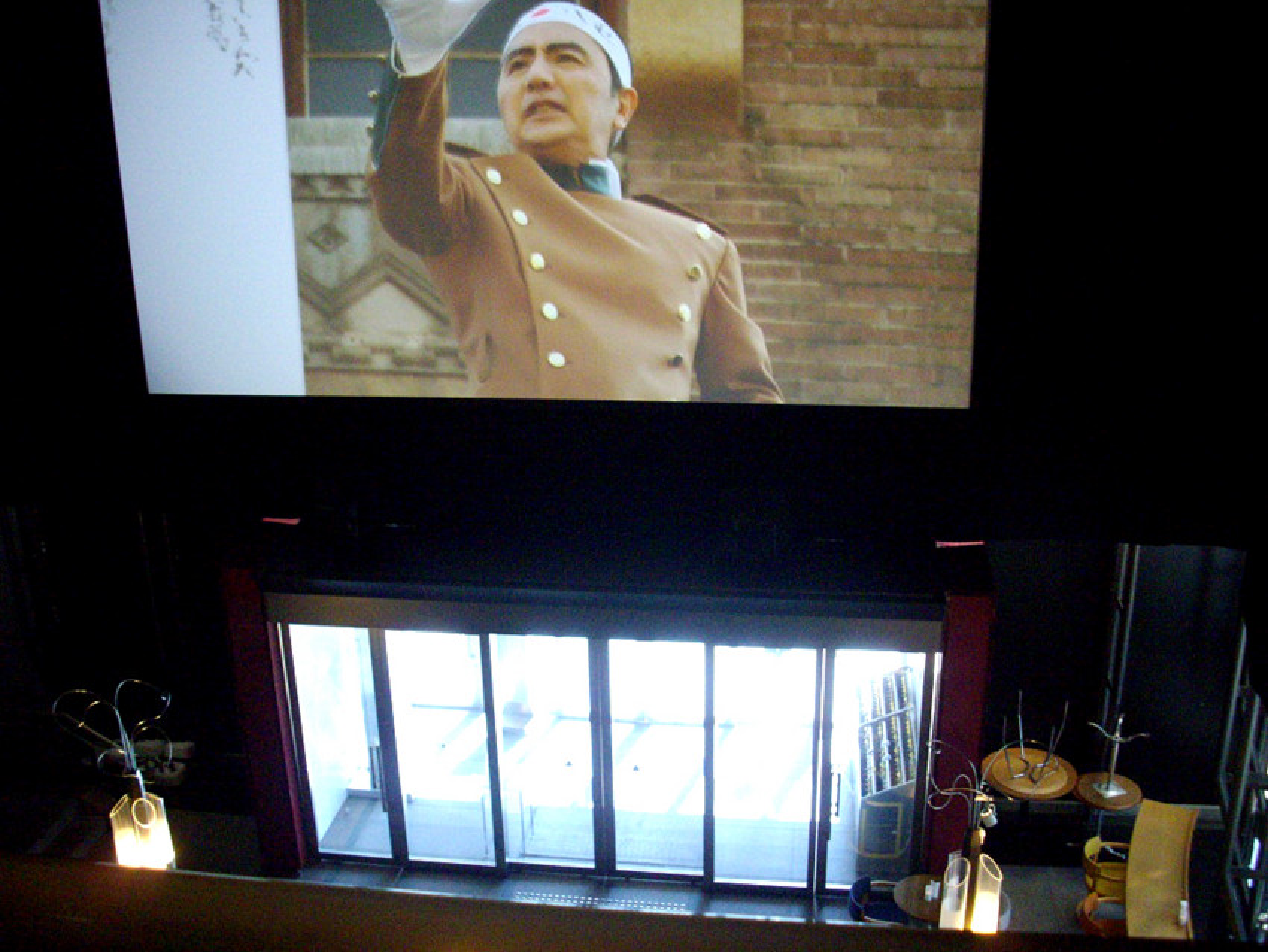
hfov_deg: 50.1
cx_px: 634
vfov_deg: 38.7
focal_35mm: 37
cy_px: 476
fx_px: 1356
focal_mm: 6.2
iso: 400
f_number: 2.8
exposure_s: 1/30
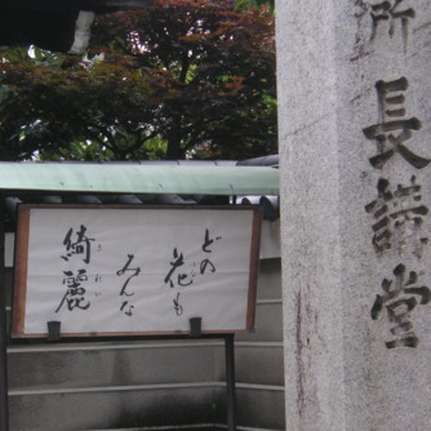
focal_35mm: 119
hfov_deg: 14.6
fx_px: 1676
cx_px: 199
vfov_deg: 14.7
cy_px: 216
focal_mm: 16.6
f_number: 5
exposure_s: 1/125
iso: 50
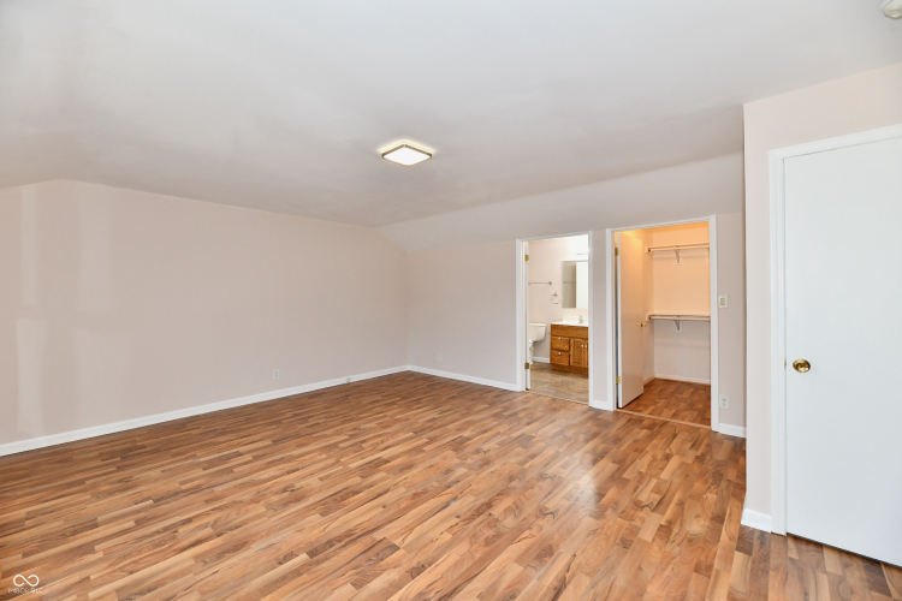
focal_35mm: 14
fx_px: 351
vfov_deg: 81.2
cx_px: 451
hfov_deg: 104.3
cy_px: 300
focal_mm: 14
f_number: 6.3
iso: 640
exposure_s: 1/60
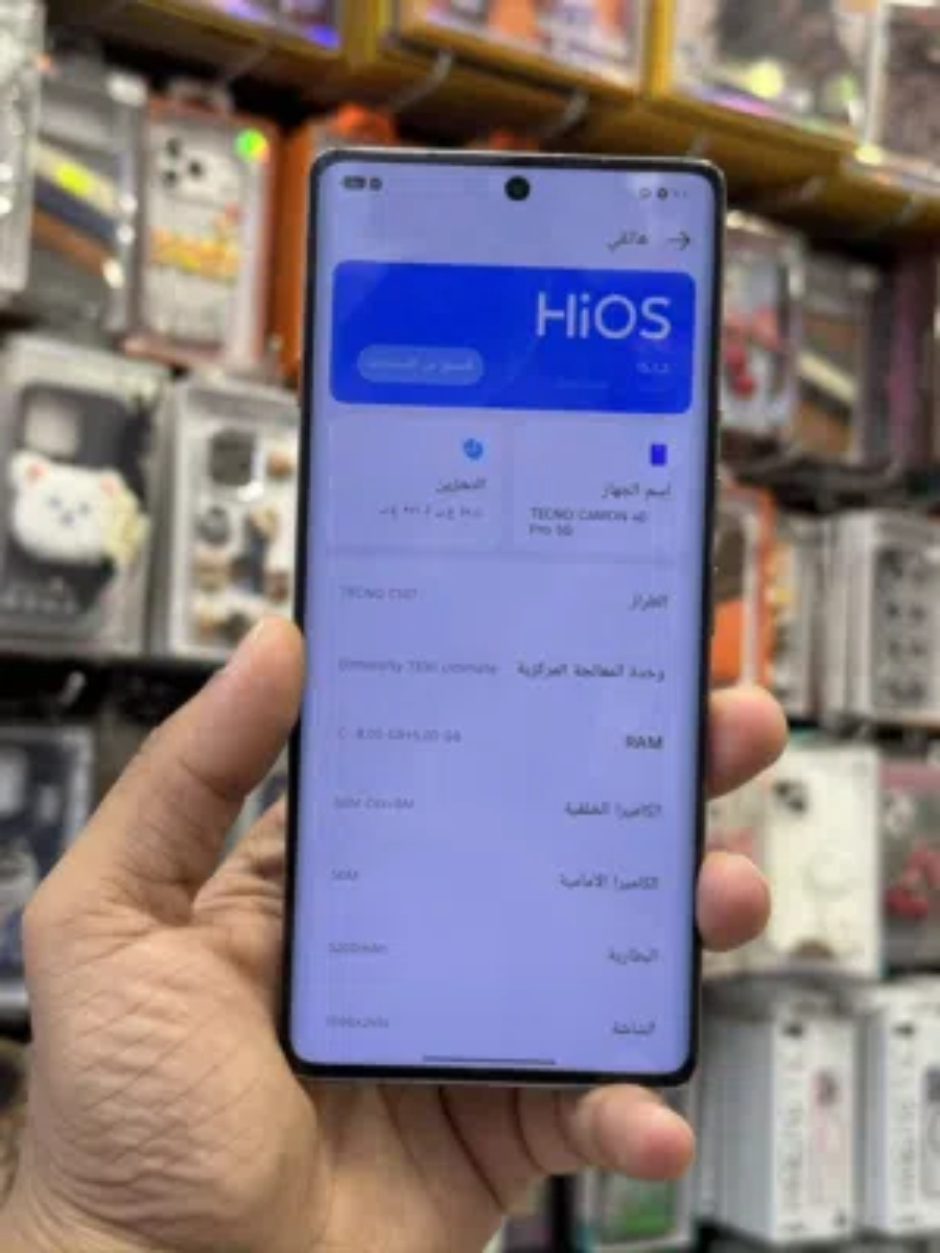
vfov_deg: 39.7
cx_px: 470
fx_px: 1738
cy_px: 626
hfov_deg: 30.3
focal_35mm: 48
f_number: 1.78
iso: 64
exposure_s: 1/172
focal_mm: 6.76
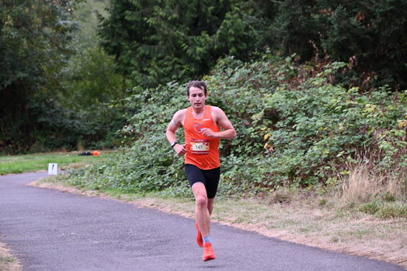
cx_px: 204
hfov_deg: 17.1
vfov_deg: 11.4
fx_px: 1357
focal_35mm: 120
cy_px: 136
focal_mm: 120
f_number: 6.3
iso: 1000
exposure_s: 1/125
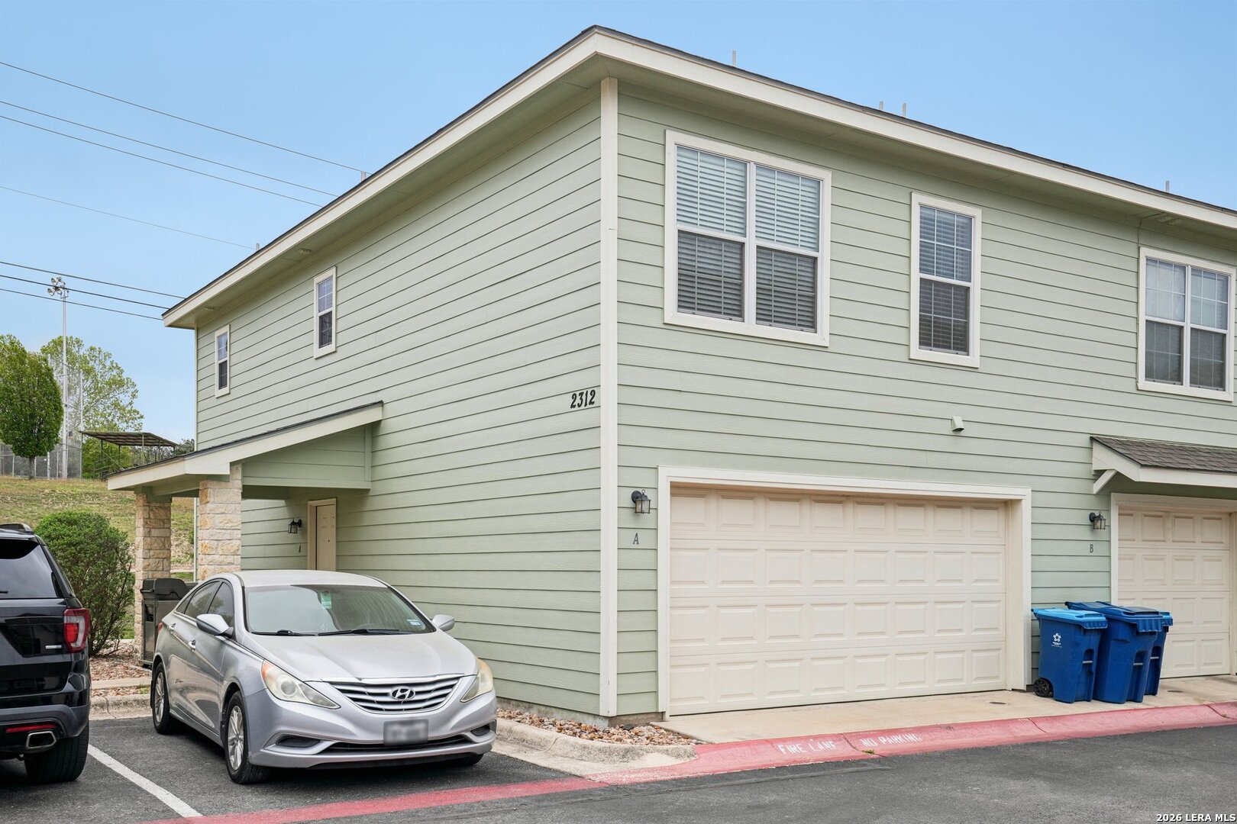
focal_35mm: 35
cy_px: 412
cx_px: 618
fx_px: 1203
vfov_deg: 37.9
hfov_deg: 54.4
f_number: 8
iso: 200
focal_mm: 35
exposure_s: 1/125
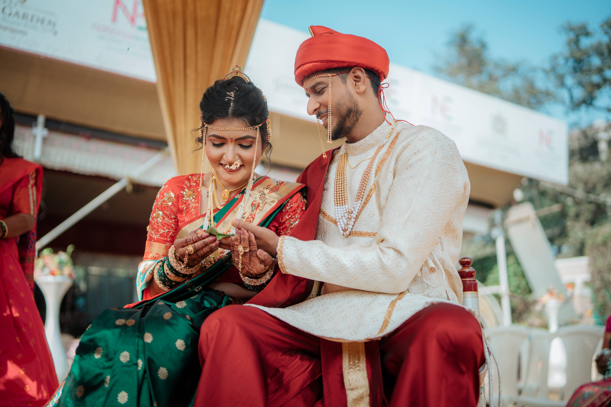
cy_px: 204
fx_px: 594
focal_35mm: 35
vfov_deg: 37.9
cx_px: 306
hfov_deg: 54.4
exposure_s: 1/1250
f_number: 1.4
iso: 100
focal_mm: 35
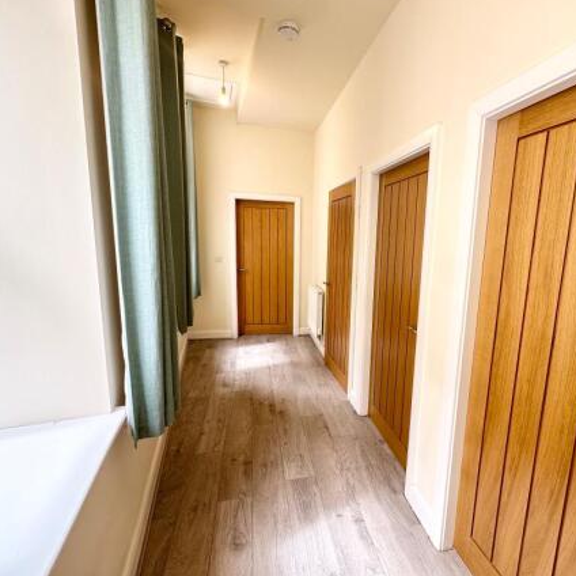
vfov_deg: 84.0
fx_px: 320
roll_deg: -1.2
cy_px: 287
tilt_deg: -9.8
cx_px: 328
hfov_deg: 83.5
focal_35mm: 17
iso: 80
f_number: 2.2
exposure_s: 1/99
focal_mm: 2.22
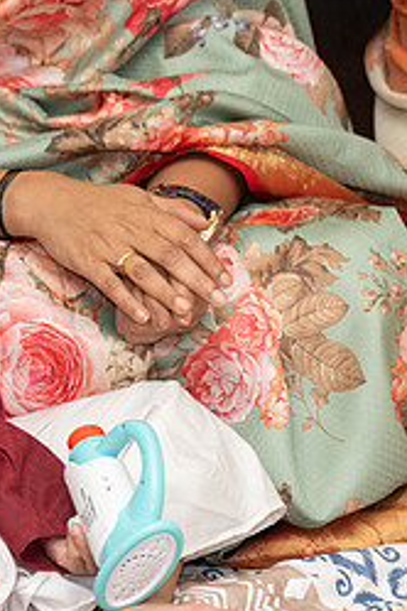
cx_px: -352
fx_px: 5969
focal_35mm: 352
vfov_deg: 5.9
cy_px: 394
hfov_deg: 3.9
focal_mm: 110
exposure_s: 1/200
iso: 500
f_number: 2.8
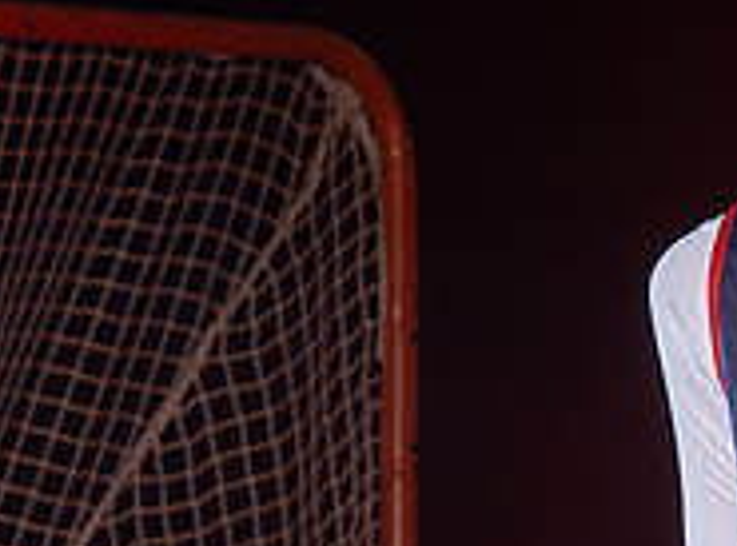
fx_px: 8414
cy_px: 545
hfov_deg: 5.0
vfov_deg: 3.7
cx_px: 889
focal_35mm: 397
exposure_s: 1/200
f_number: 7.1
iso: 64
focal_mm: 86
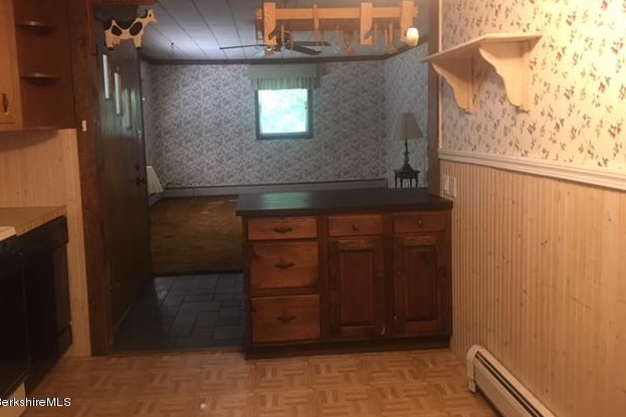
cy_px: 181
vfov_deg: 42.2
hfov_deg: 60.3
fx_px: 539
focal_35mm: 31
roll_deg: +2.4
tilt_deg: -5.1
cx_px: 309
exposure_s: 1/8
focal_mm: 4.15
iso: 80
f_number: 2.2
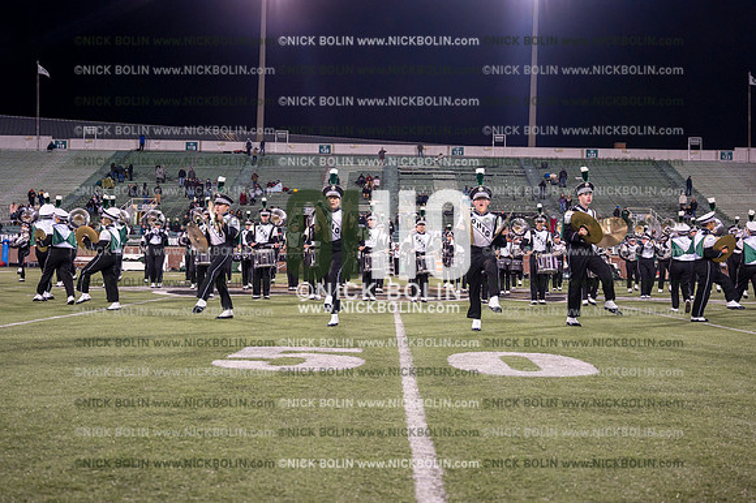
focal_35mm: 42
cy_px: 252
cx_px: 378
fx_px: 881
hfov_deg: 46.4
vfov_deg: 31.9
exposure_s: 1/640
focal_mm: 42
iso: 3200
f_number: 4
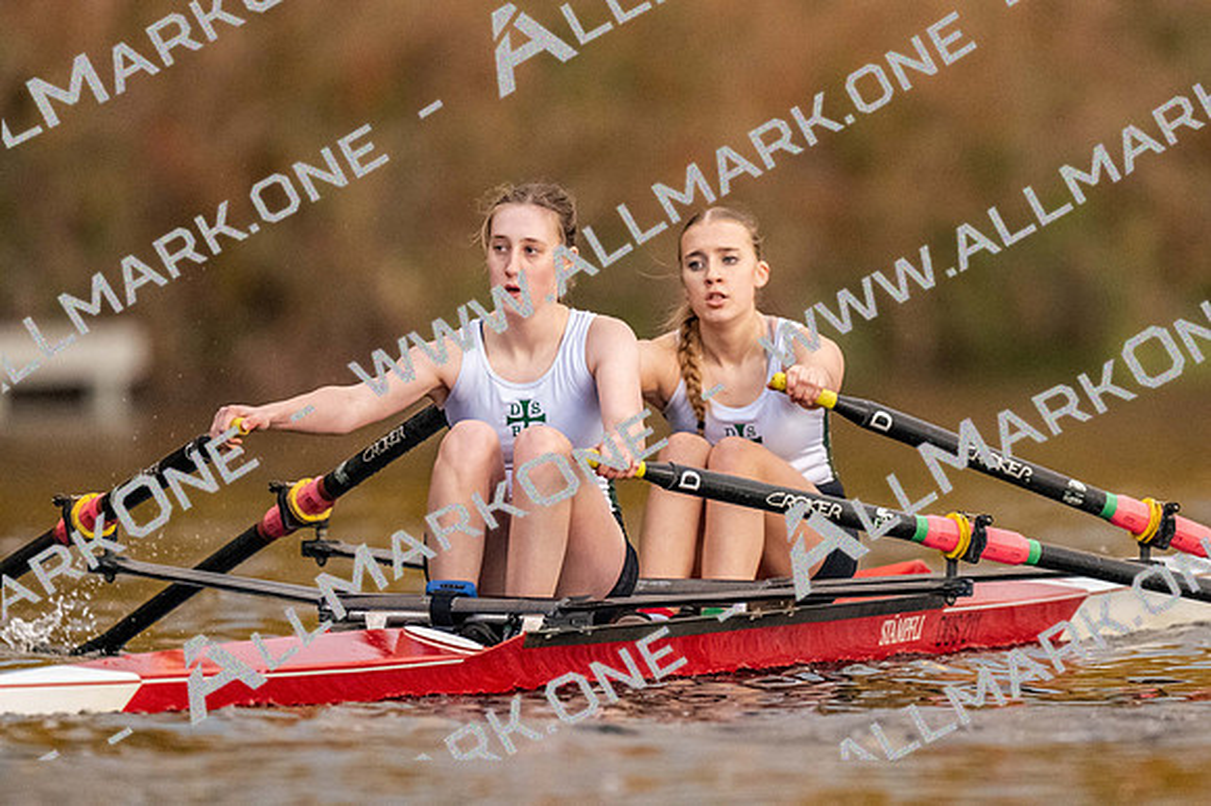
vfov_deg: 1.5
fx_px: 30257
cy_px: 403
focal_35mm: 900
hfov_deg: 2.3
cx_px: 606
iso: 5600
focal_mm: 600
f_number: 4
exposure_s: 1/2500
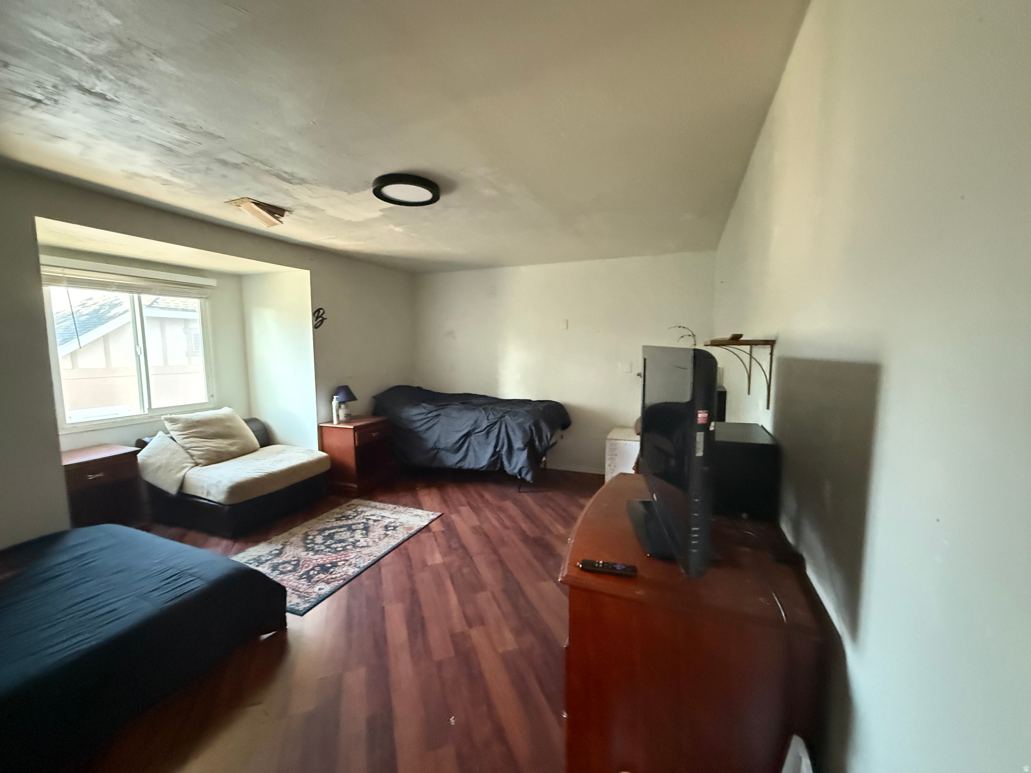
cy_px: 386
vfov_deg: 85.7
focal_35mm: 14
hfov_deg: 102.1
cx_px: 516
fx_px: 417
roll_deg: +0.9
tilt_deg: -4.0
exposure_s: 1/56
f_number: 2.2
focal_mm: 2.22
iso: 1250
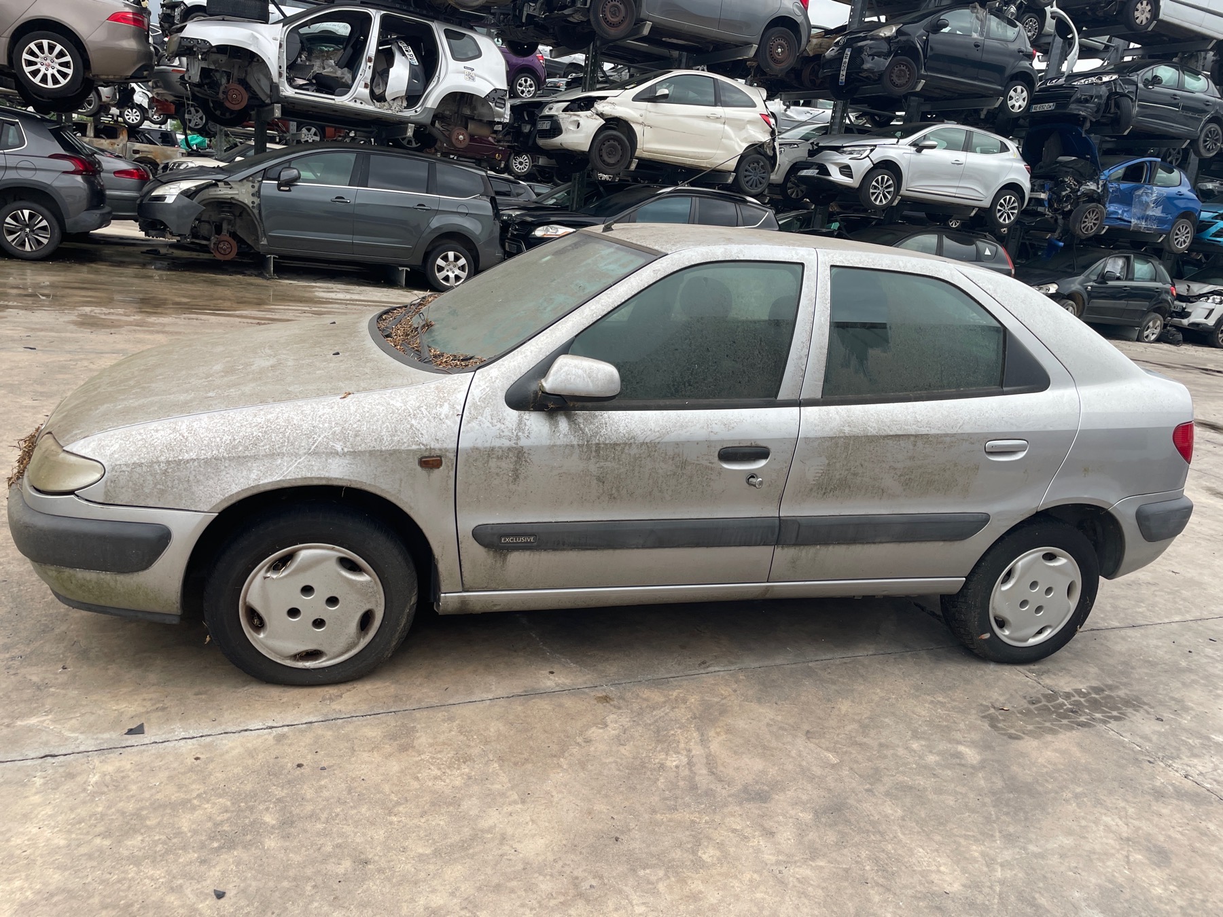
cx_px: 612
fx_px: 919
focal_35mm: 26
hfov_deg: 67.3
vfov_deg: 53.1
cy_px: 458
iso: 32
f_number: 1.6
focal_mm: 4.2
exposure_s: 1/553
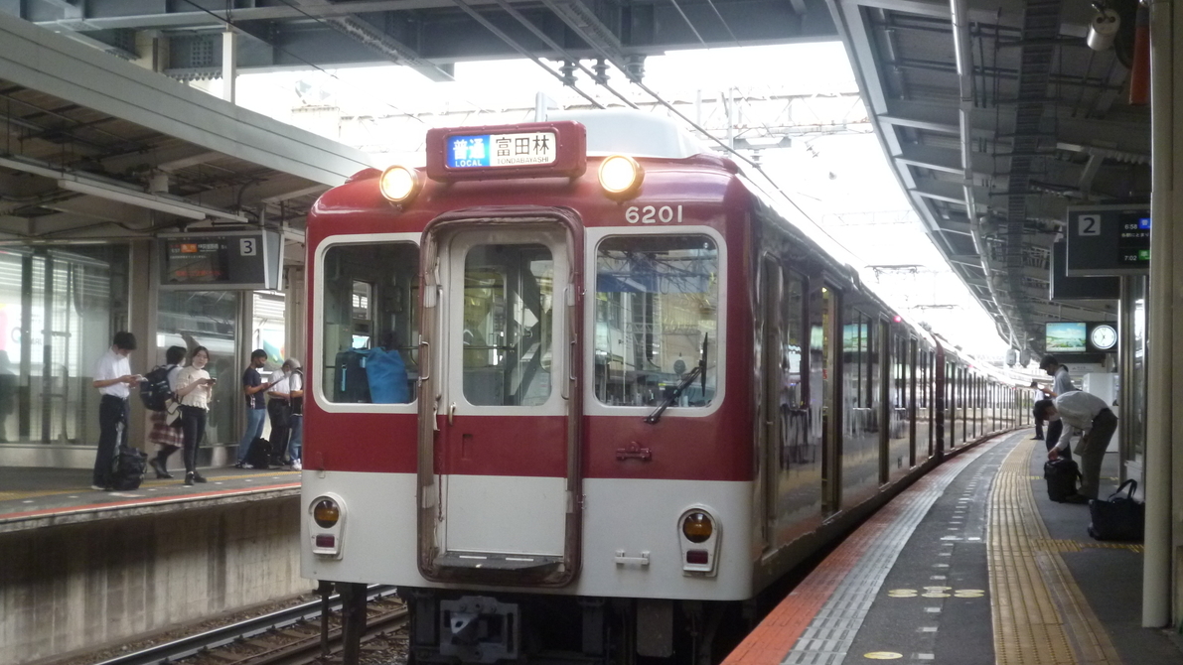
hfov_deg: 45.5
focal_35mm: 45
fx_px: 1412
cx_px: 588
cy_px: 378
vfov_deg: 26.5
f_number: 3.7
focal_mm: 7.3
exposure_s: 1/60
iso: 320
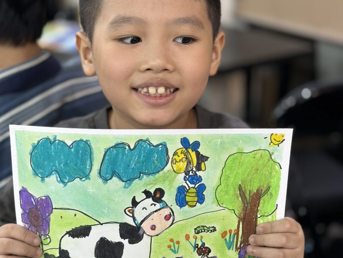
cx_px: 170
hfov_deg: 29.8
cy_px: 119
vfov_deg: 22.6
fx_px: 644
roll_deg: -1.7
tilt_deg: -20.6
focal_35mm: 65
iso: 100
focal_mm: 6.86
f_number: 1.78
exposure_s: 1/50
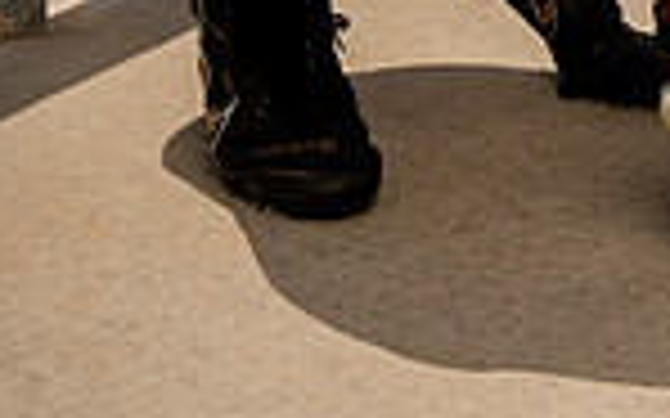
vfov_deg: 8.5
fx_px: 2592
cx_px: 621
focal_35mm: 142
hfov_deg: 14.6
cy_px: -548
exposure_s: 1/200
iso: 50
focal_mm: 46
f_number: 6.3
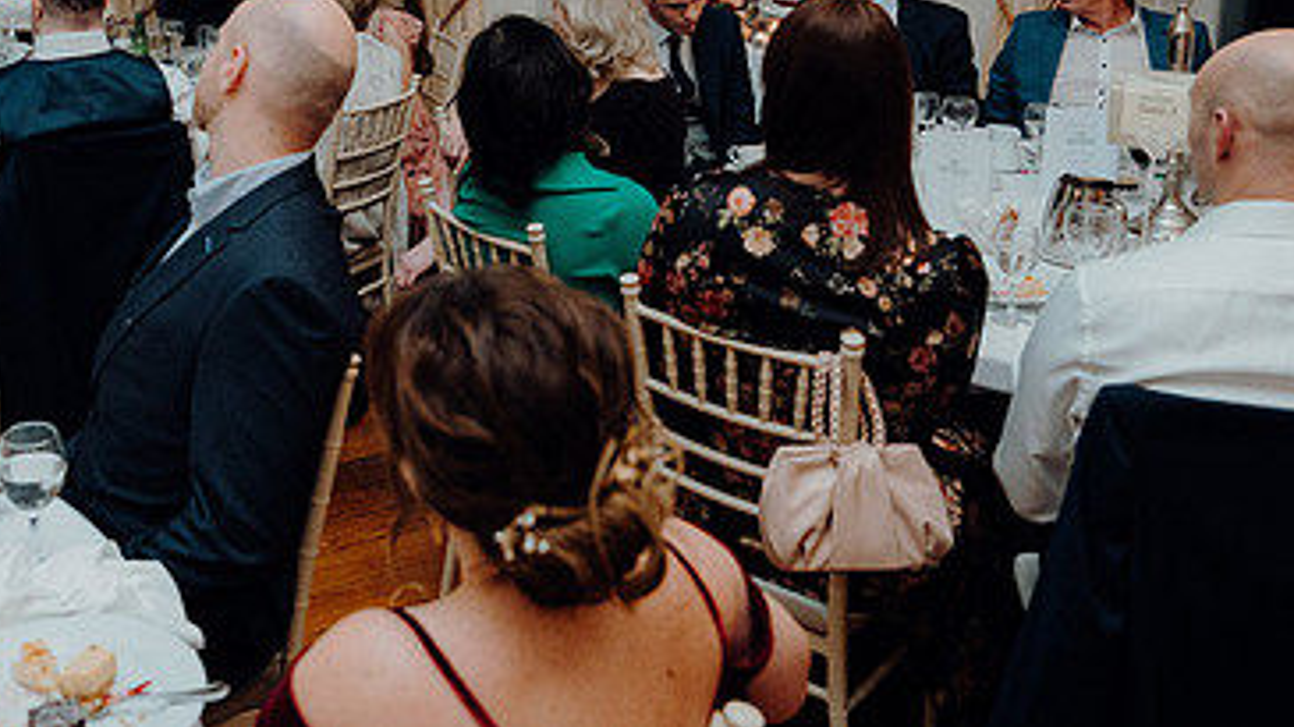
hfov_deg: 49.1
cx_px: 376
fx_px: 1372
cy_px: 48
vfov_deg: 28.3
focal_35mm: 40
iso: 2500
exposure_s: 1/160
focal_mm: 24
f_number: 3.5
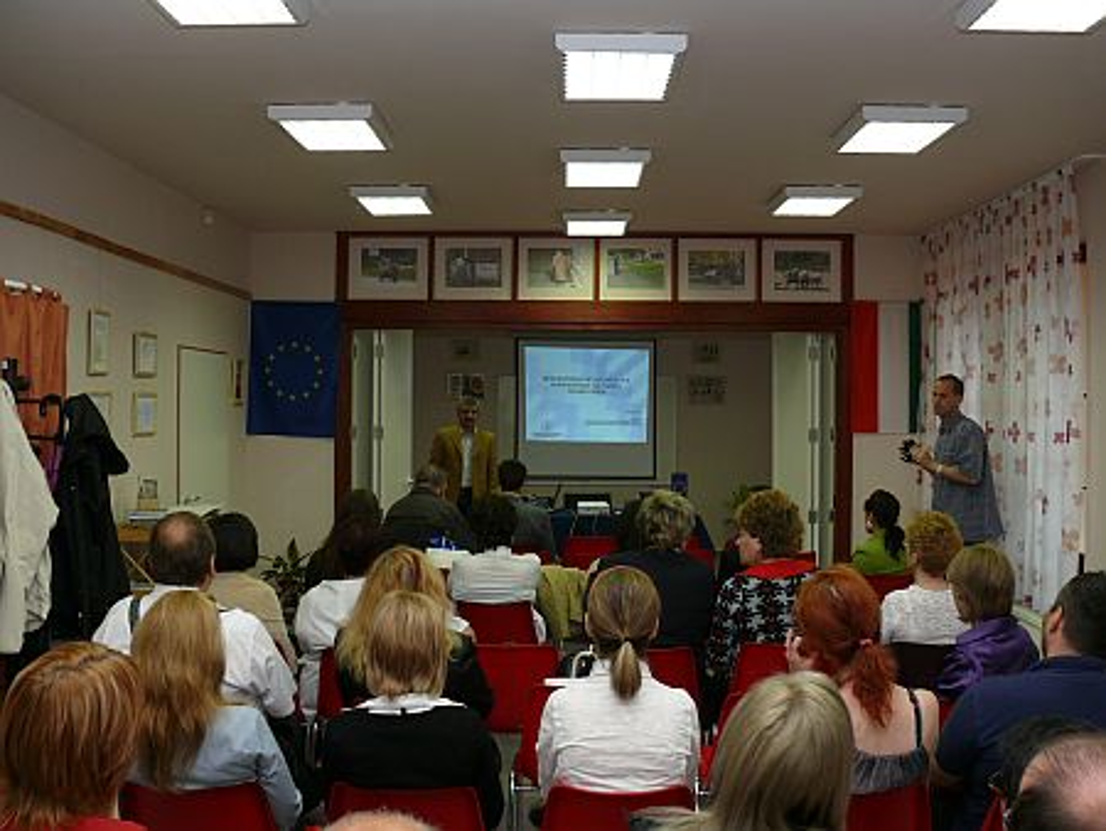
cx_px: 553
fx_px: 1119
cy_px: 416
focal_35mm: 35
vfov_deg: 40.7
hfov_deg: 52.6
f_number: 4
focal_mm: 7.4
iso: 100
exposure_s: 1/30
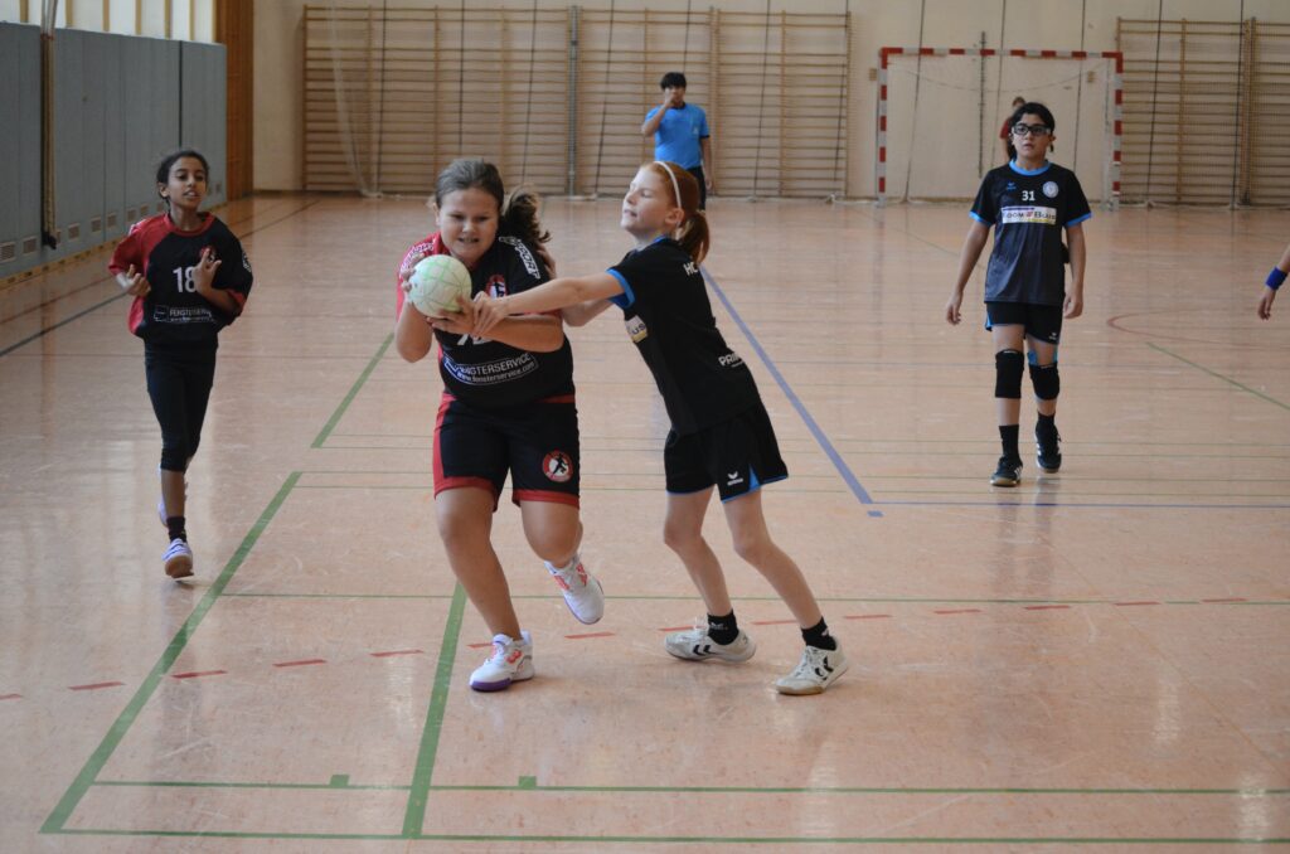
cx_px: 645
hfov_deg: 24.7
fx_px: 2950
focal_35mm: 82
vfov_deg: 16.5
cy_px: 427
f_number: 4
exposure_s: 1/500
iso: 1250
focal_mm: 55
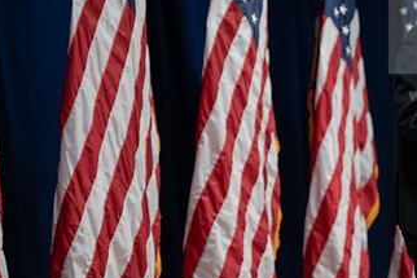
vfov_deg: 5.7
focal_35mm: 243
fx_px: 2816
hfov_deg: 8.4
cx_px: 350
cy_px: 122
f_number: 2.8
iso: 2000
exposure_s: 1/200
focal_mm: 135
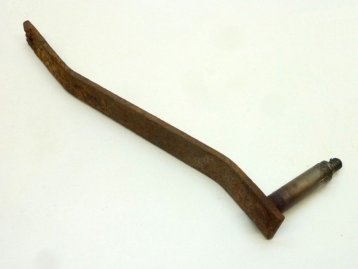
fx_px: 496
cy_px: 134
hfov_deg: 39.7
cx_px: 179
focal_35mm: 48
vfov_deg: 30.3
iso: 320
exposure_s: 1/30
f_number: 3.8
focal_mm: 7.9
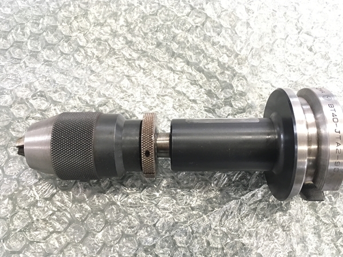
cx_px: 179
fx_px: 307
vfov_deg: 45.4
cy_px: 133
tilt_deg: -75.6
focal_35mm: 31
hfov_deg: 58.3
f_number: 2.2
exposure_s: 1/30
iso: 160
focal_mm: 4.15
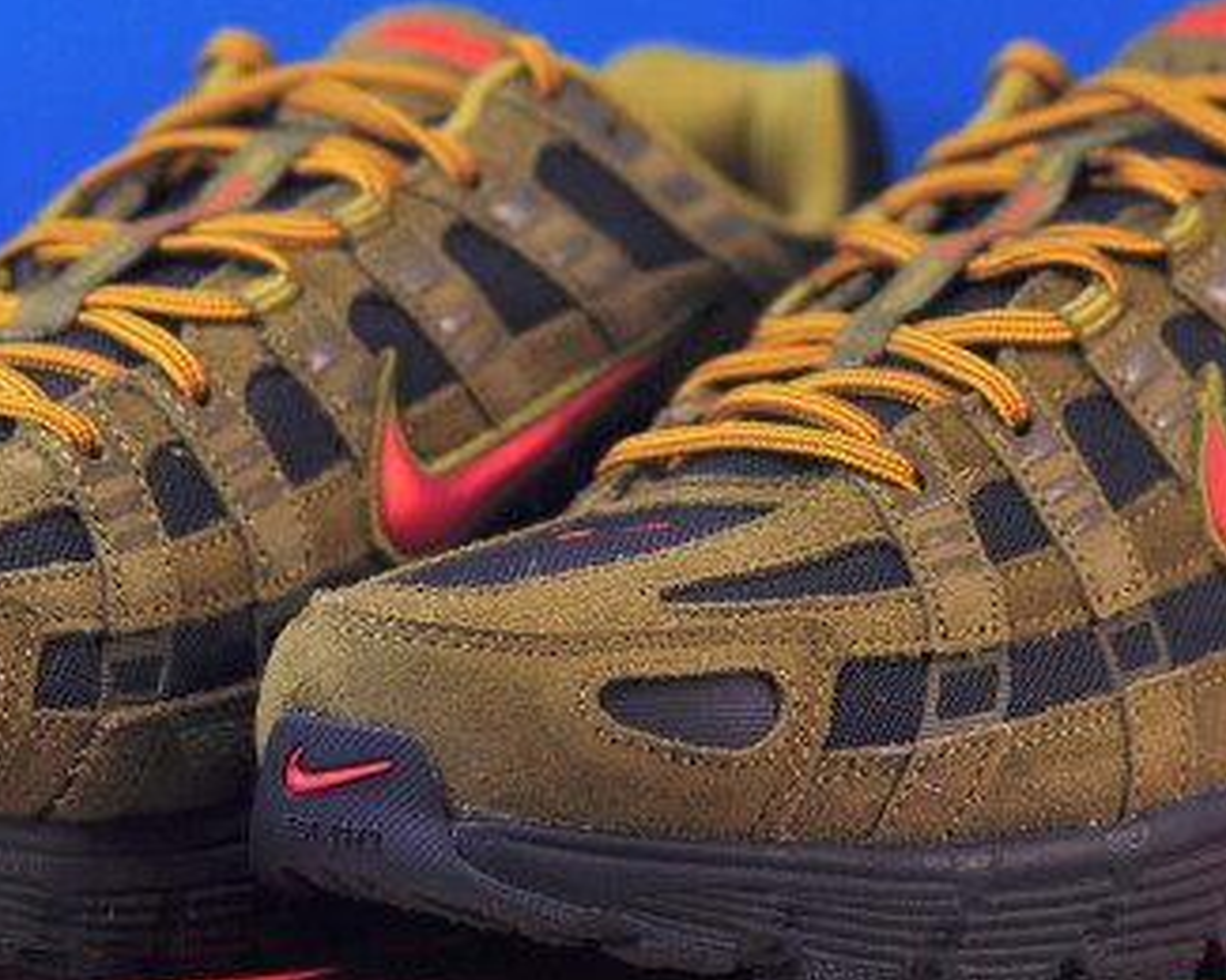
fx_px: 6277
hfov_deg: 11.2
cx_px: 626
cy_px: 183
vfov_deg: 8.9
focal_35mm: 173
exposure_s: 1/320
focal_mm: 50
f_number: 2.5
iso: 250
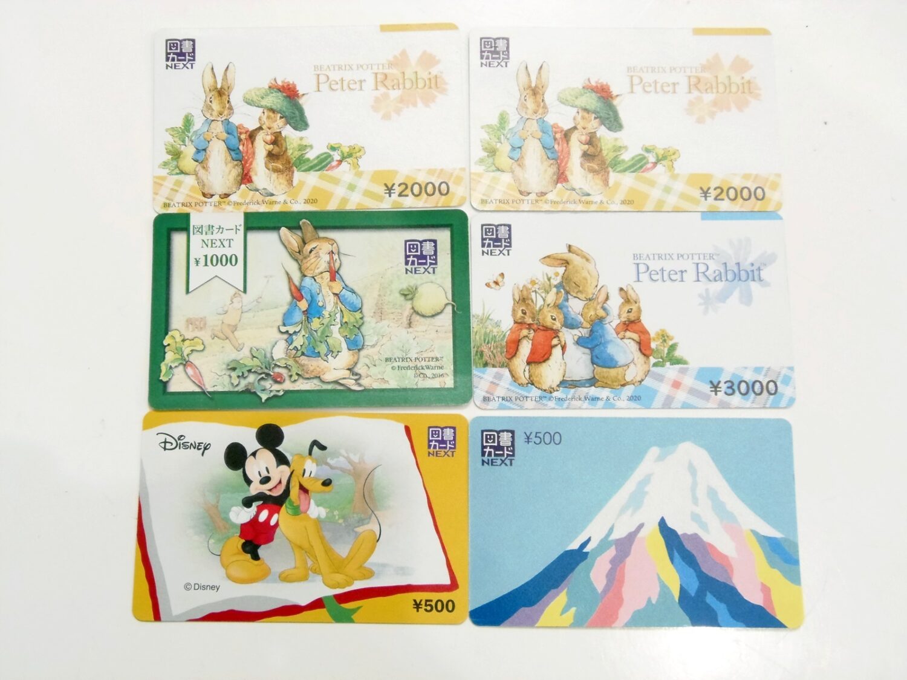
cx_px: 454
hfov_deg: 38.9
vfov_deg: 29.7
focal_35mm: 49
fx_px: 1284
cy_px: 340
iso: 400
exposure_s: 1/30
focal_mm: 9.1
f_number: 3.8
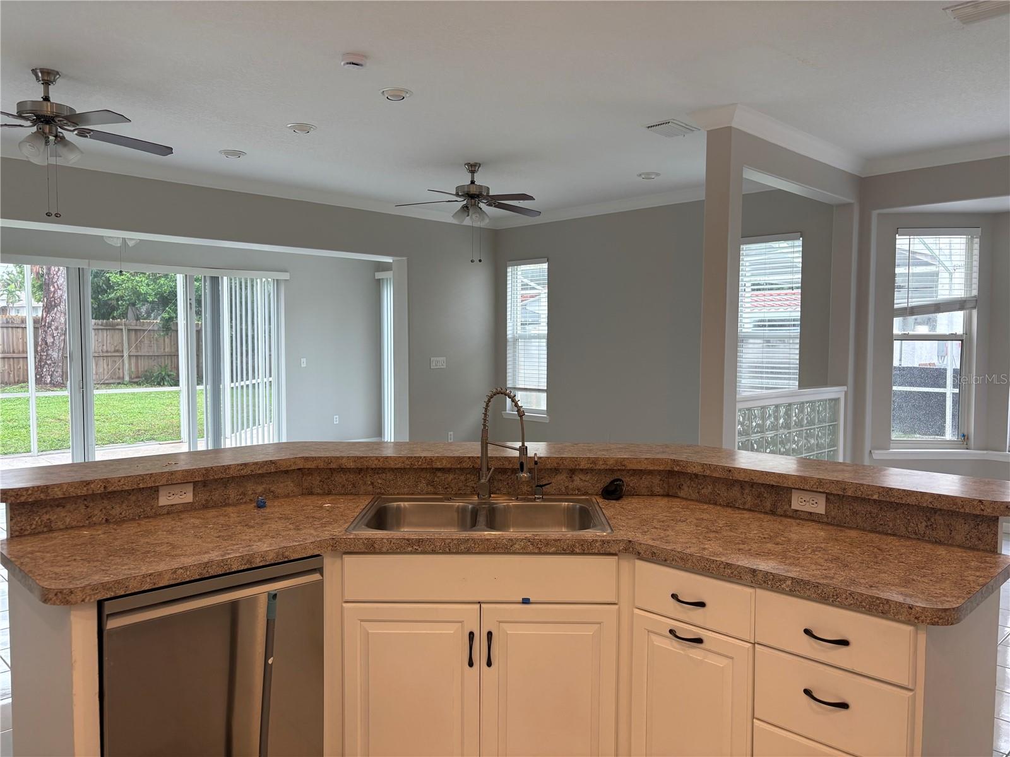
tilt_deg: -2.4
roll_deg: +1.1
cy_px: 378
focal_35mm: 26
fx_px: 759
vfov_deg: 53.1
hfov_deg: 67.3
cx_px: 505
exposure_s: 1/120
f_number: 1.6
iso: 80
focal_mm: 5.96
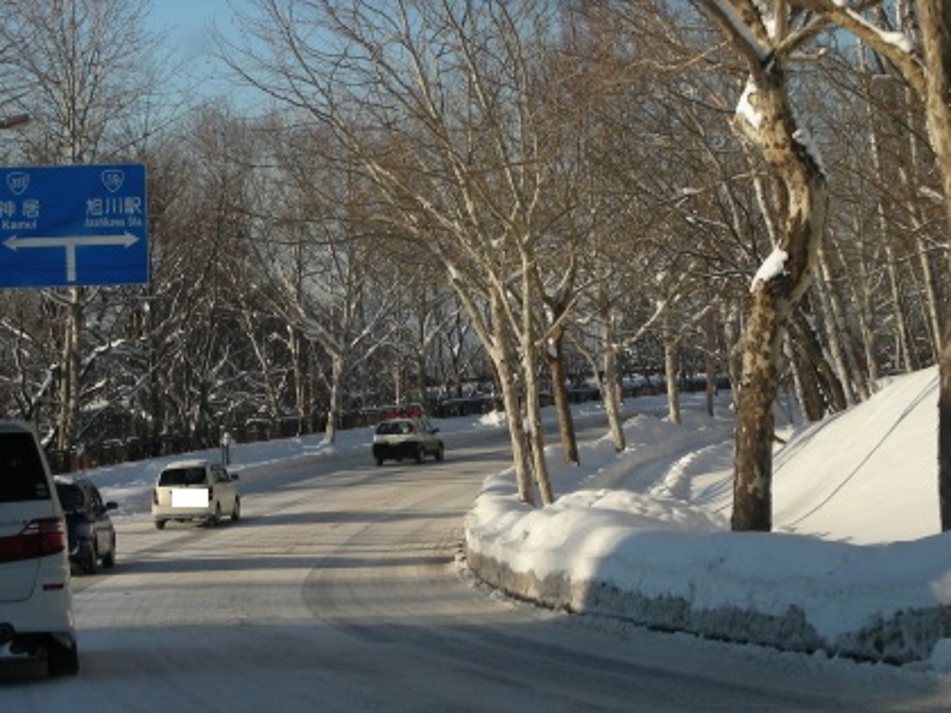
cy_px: 356
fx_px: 2170
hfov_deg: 24.7
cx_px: 476
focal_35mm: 79
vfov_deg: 18.7
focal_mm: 13.2
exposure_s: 1/242
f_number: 4
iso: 50
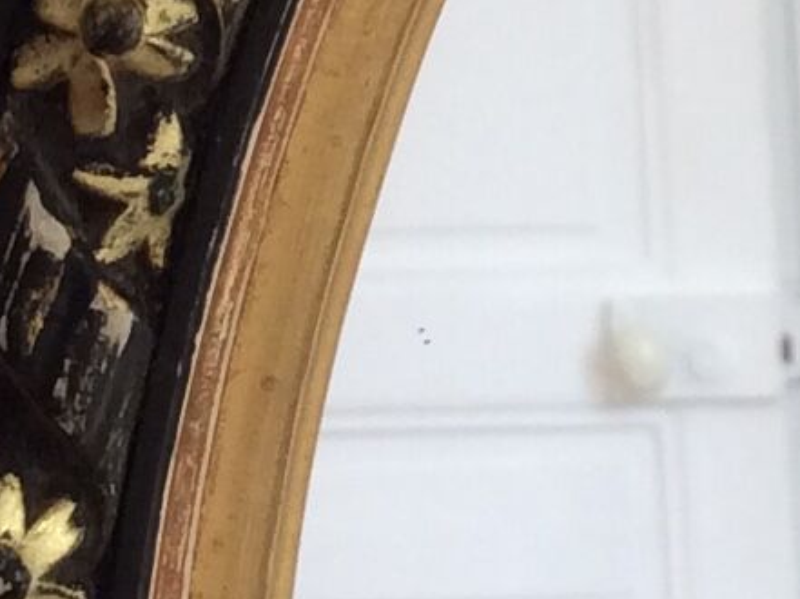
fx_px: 4341
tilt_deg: -14.3
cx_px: 842
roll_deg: -0.4
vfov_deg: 7.8
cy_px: -91
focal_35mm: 188
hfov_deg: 10.4
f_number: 2.4
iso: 32
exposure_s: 1/25
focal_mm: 3.3
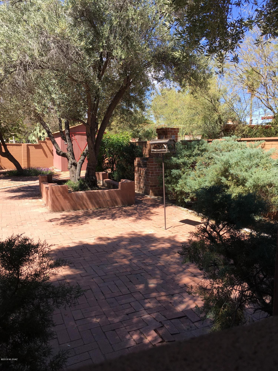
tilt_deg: -8.3
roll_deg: +0.4
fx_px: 311
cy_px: 186
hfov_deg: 48.2
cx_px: 139
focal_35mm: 29
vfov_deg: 61.7
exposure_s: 1/693
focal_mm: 4.15
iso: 25
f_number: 2.2
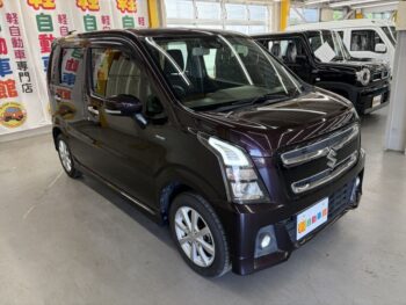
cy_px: 152
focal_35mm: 26
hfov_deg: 67.3
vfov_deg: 53.1
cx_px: 203
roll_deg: +3.8
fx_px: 305
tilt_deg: -17.0
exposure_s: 1/100
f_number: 1.6
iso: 160
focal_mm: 5.96
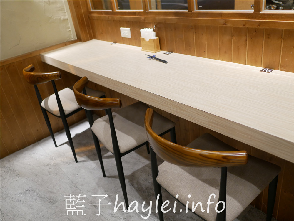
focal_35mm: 30
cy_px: 110
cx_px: 147
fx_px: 255
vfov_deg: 46.8
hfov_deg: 60.0
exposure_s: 1/60
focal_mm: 15
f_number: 1.7
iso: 800
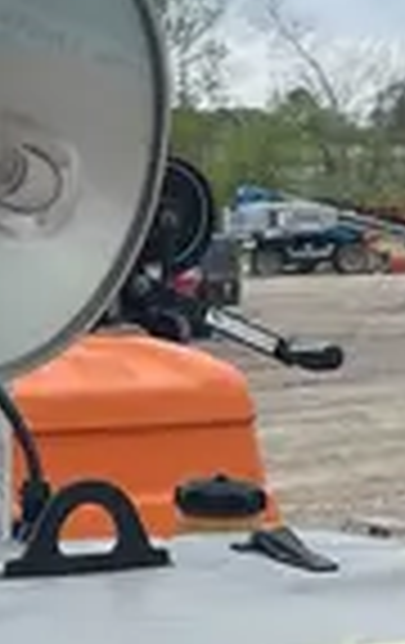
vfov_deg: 14.3
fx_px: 2478
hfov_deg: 9.3
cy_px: 786
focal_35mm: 141
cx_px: 81
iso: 50
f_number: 1.6
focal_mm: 4.2
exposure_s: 1/2959
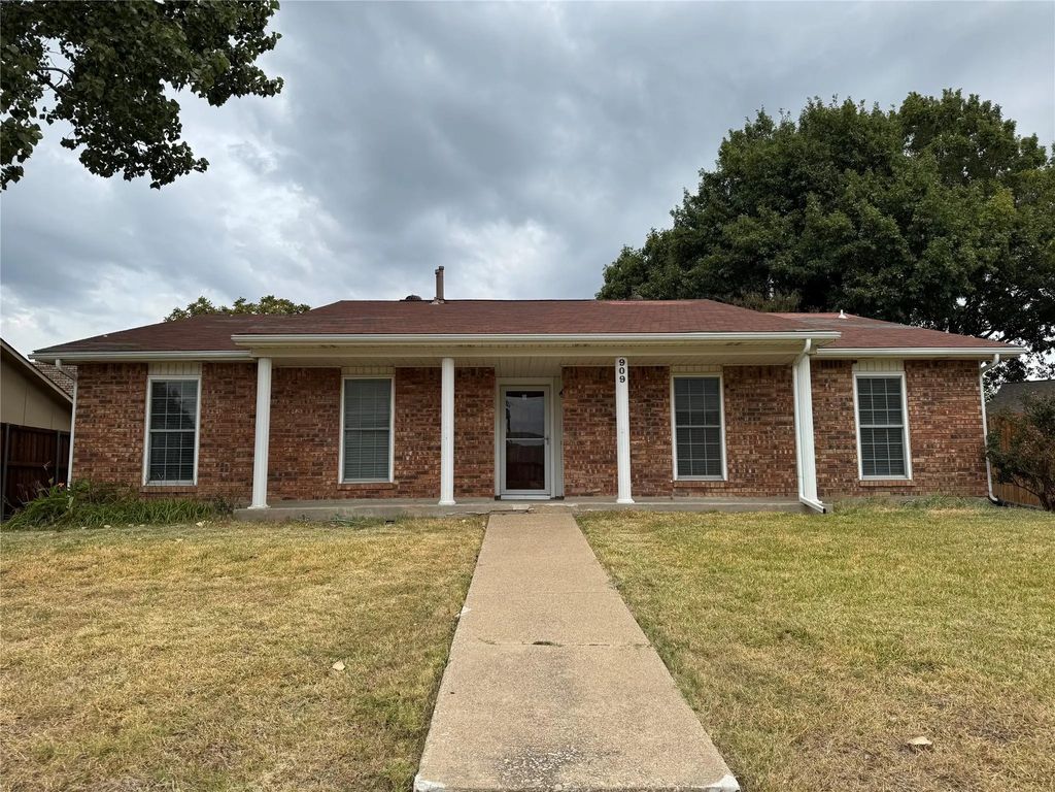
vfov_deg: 56.8
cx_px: 528
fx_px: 731
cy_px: 396
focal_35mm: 24
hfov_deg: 71.6
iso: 80
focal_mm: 6.76
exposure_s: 1/3247
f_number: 1.78
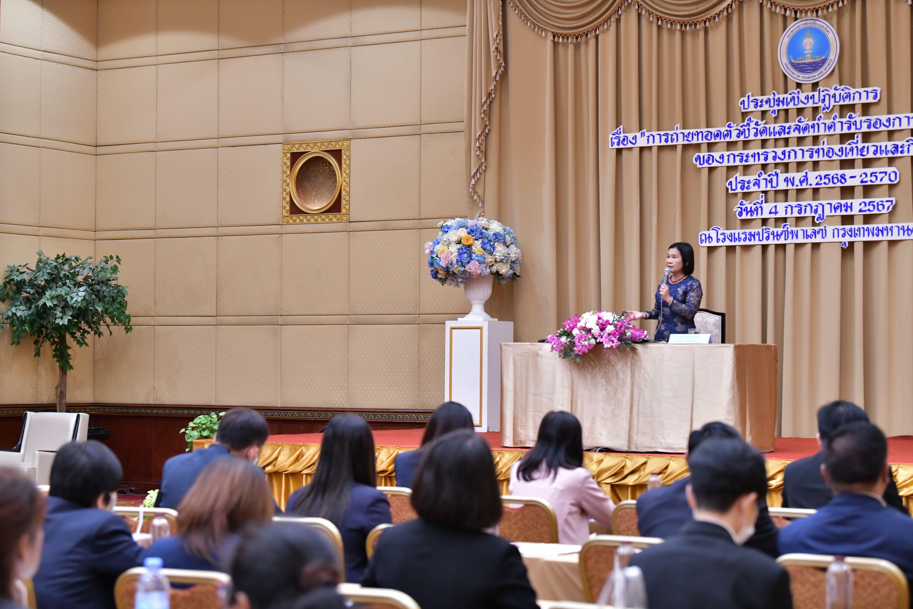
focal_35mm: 78
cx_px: 456
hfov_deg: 26.0
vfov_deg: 17.5
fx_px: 1978
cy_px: 304
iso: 2000
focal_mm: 78
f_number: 4
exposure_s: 1/100
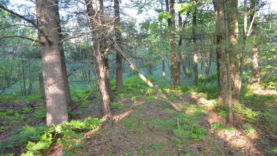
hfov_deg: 66.1
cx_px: 141
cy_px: 82
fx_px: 213
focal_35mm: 29
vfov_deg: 40.2
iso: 400
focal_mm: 18
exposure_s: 1/80
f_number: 4.5
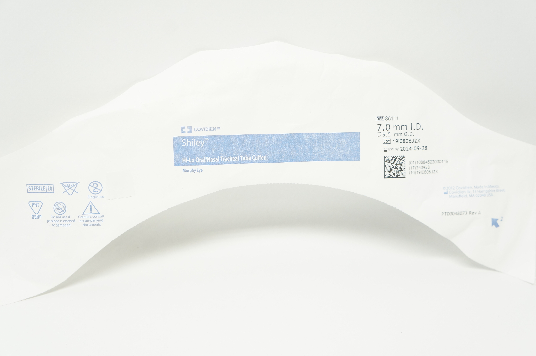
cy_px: 178
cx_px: 268
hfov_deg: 46.4
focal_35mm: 42
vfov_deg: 31.8
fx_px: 625
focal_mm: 28
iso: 800
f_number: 5.6
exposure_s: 1/125
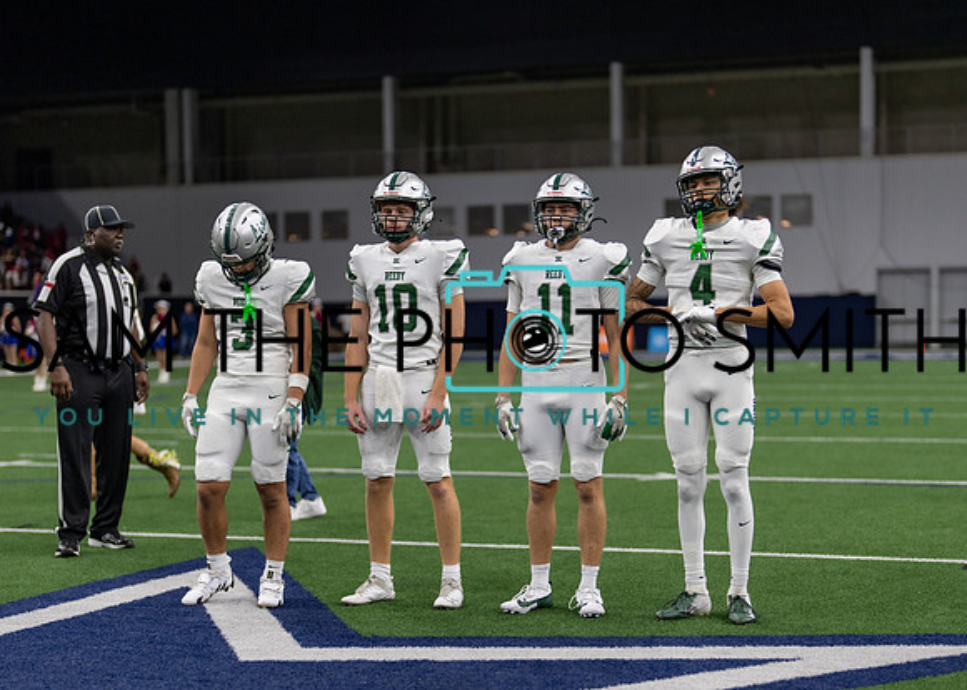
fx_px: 1967
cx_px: 523
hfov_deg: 27.6
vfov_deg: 19.8
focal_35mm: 72
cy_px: 461
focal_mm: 50
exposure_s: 1/1000
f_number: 1.2
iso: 250
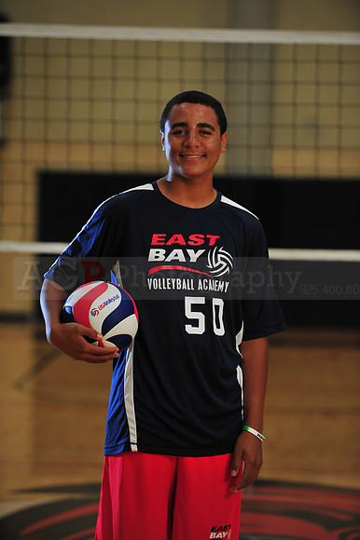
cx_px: 180
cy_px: 270
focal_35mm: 145
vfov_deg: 14.2
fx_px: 2177
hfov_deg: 9.5
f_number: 4
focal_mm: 145
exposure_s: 1/125
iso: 400
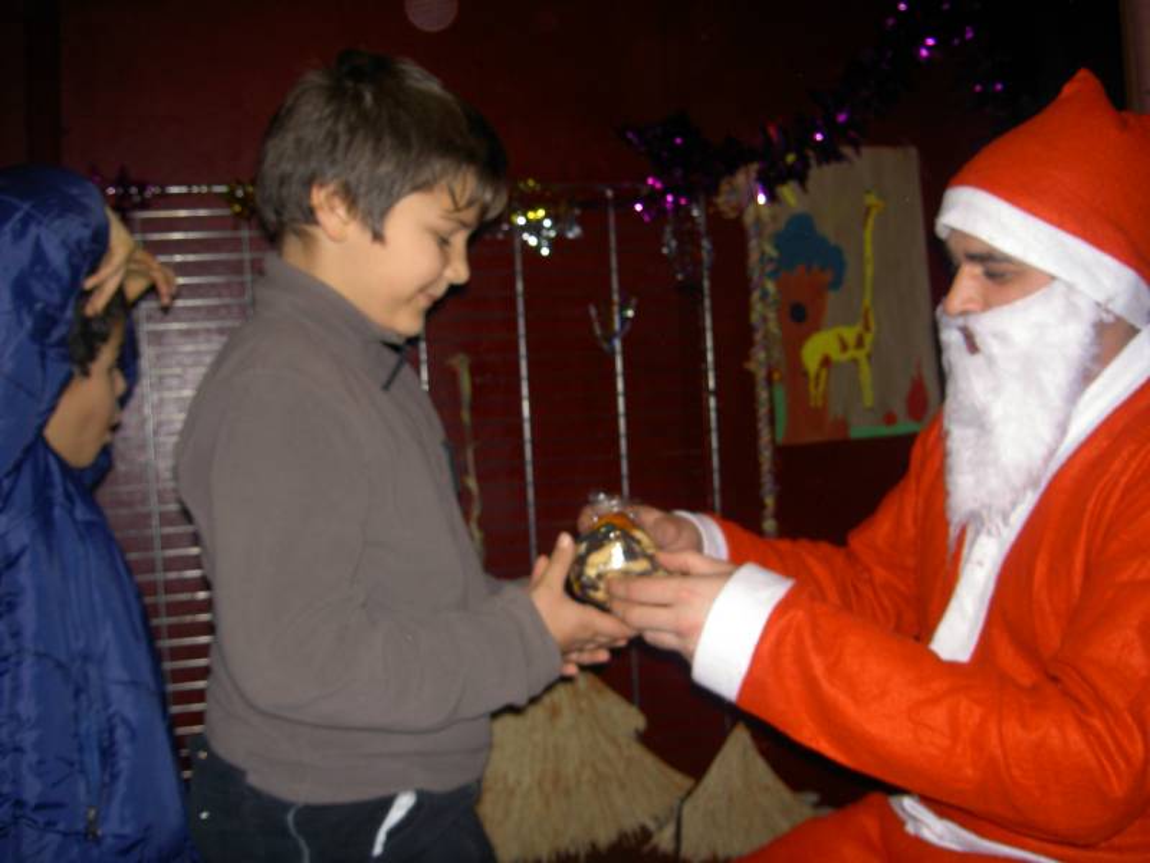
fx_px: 1296
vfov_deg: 36.8
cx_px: 575
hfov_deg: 47.9
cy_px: 432
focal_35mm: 39
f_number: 2.8
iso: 100
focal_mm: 8
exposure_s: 1/60
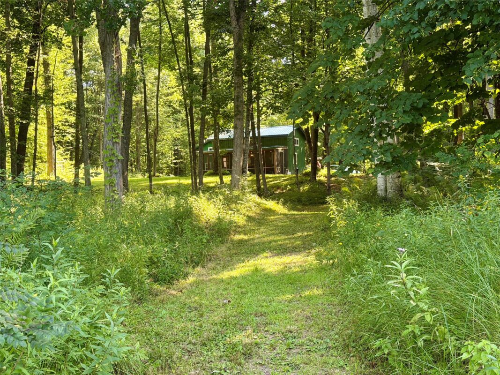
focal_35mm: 48
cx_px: 250
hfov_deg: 39.7
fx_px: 693
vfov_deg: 30.3
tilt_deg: +0.4
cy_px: 188
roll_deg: +2.0
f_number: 1.78
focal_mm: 6.76
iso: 125
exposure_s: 1/171
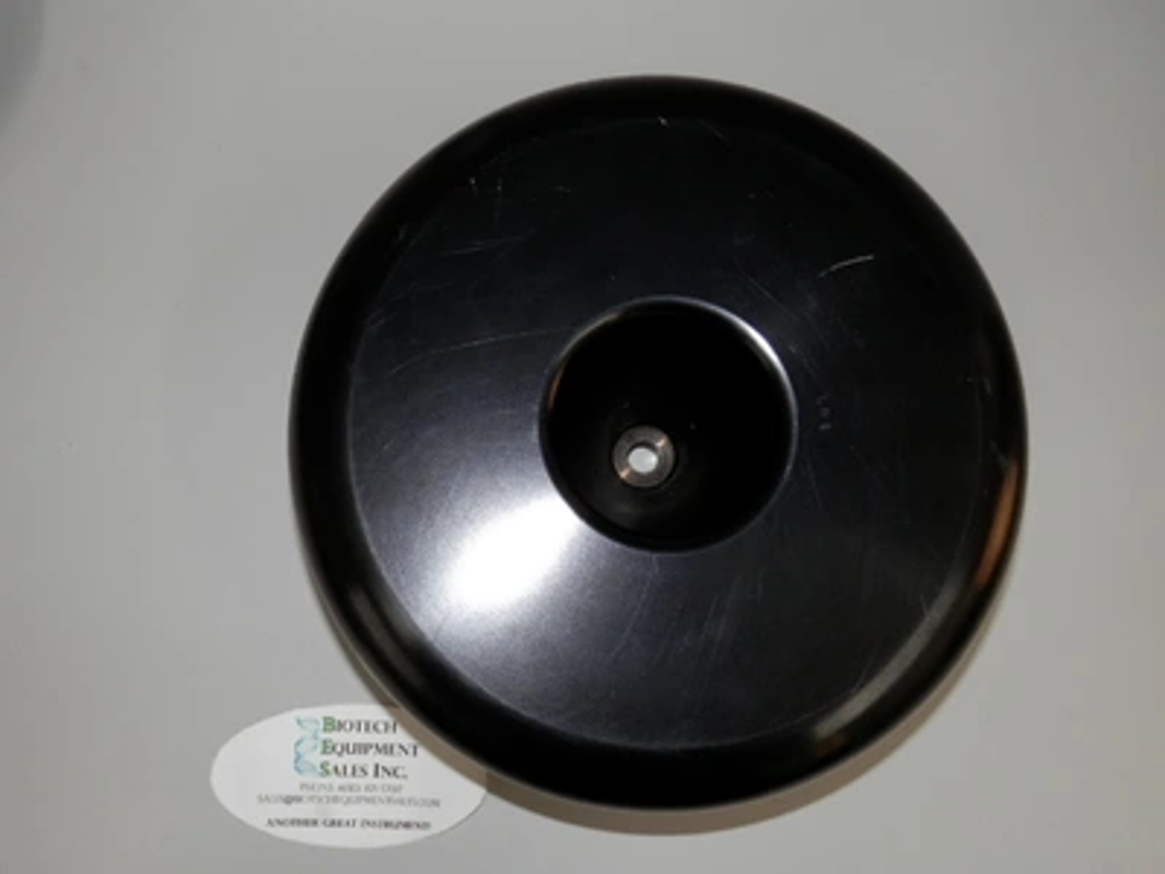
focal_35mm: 37
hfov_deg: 50.1
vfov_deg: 38.7
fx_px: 1245
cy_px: 437
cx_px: 582
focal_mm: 6.6
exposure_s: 1/40
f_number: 3.6
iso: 100
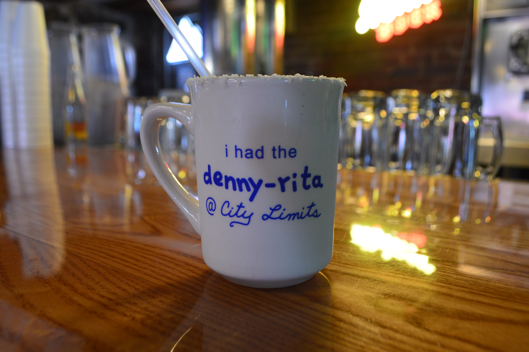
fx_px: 440
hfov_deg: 62.0
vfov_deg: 43.5
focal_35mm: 30
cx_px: 264
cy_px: 176
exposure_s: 1/15
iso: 800
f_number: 6.3
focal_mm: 20
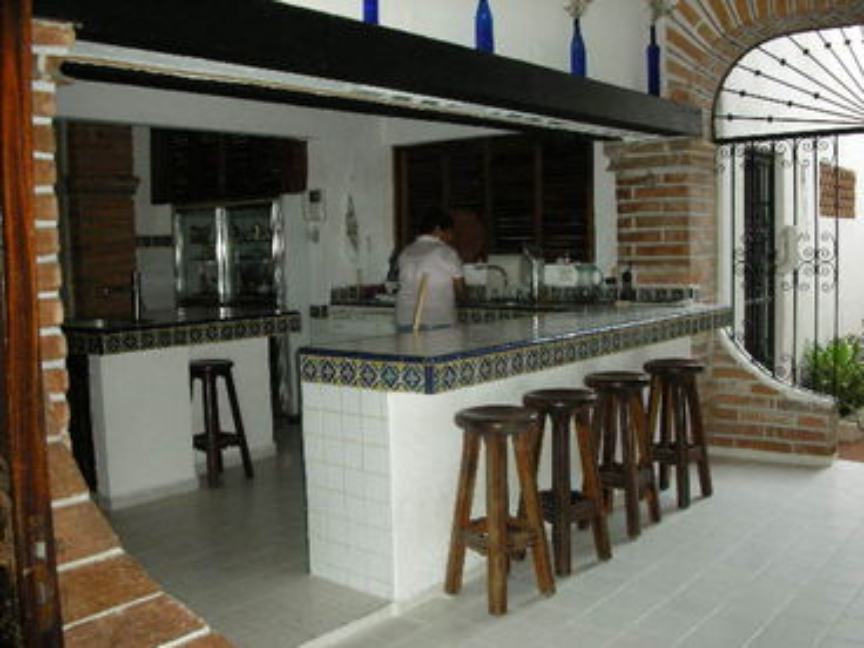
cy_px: 324
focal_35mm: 35
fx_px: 874
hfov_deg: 52.6
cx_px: 432
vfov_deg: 40.7
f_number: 3
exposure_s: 1/60.1
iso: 200
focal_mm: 5.8
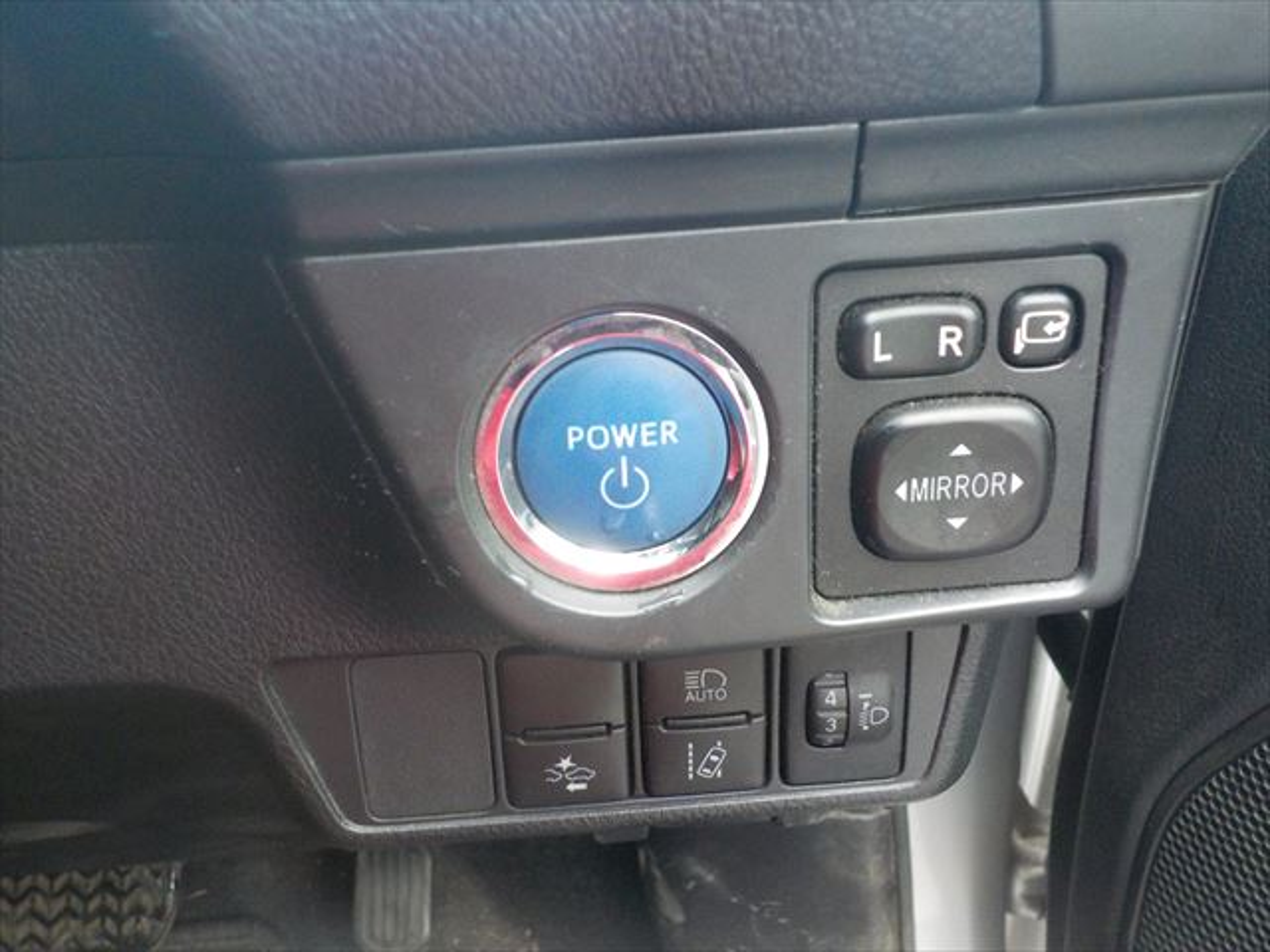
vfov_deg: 46.8
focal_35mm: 30
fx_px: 1101
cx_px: 635
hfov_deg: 60.0
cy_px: 476
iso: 400
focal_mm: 4.1
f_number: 3.3
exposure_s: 1/30
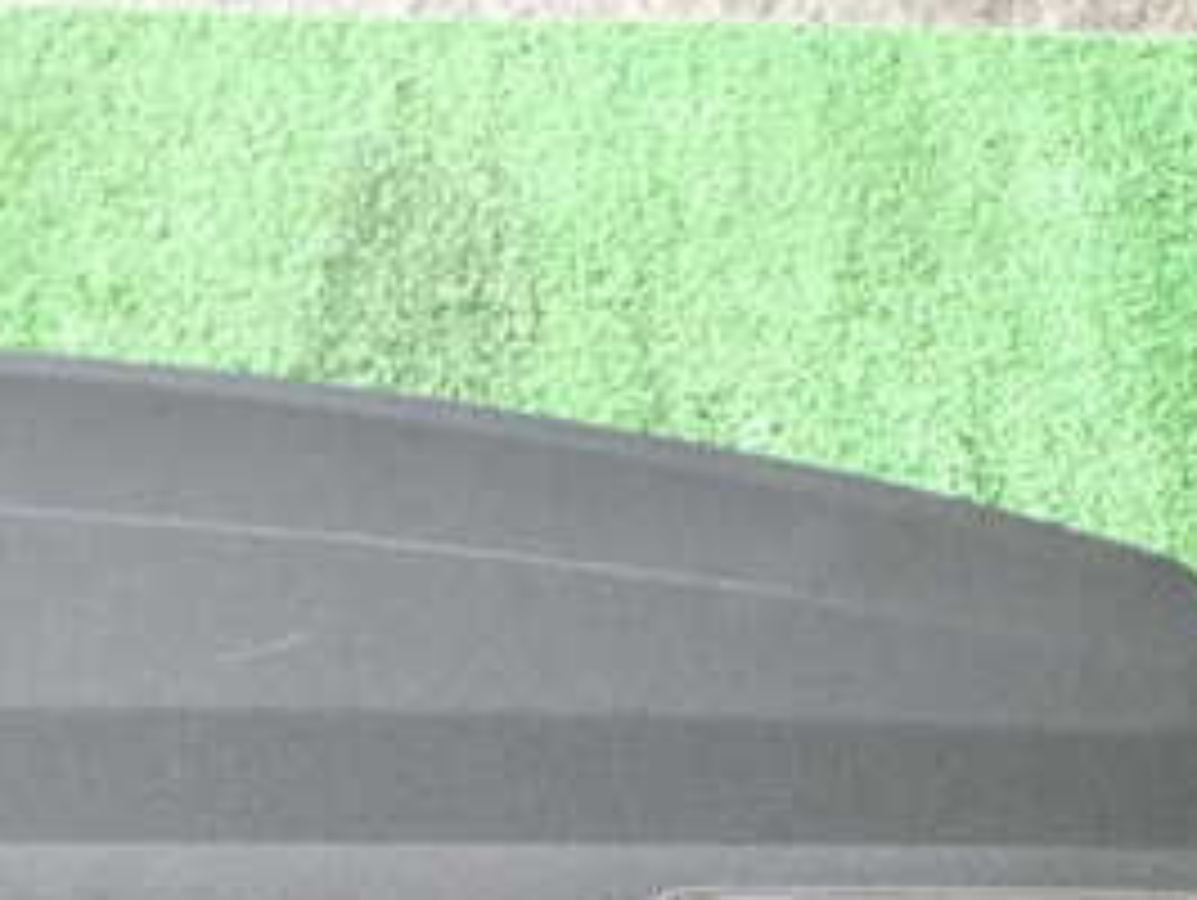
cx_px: 342
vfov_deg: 13.7
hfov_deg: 18.4
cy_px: 999
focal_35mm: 106
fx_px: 3669
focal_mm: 8.4
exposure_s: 1/25
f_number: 3.1
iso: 800
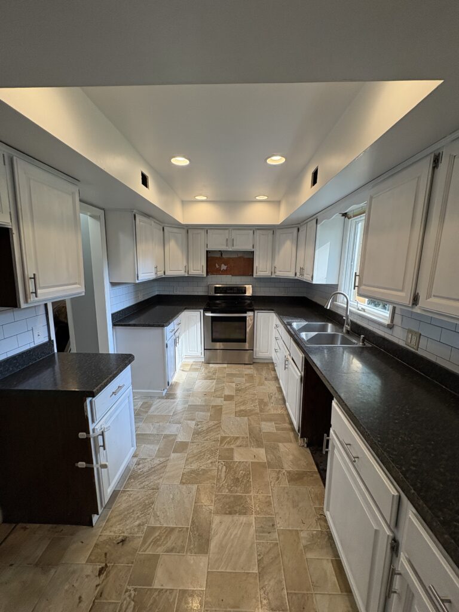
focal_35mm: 14
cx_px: 230
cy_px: 306
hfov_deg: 85.7
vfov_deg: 102.1
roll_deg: -0.1
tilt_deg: -10.0
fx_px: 248
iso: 160
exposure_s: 1/120
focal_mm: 2.22
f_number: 2.2
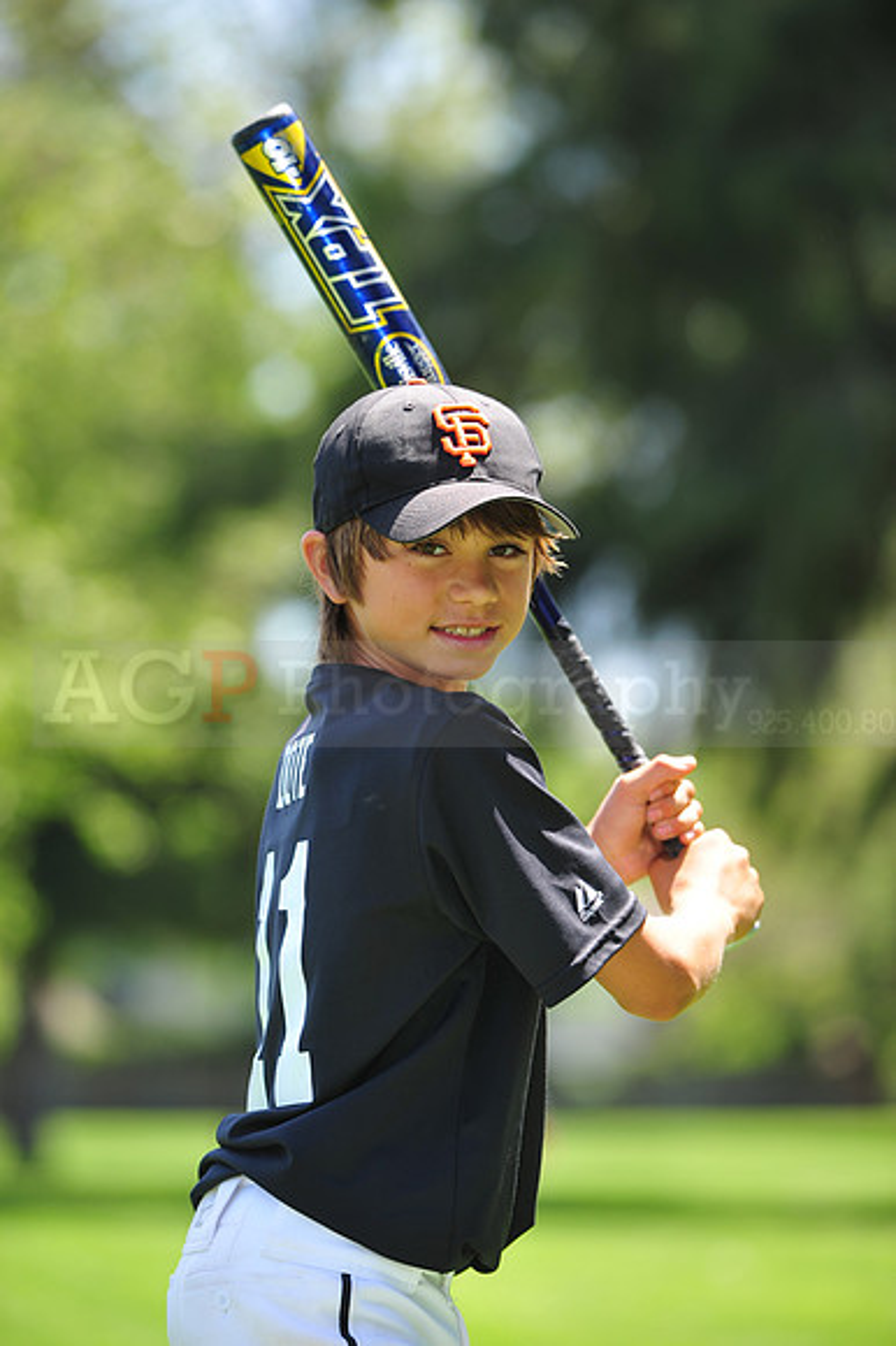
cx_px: 448
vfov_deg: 10.3
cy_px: 673
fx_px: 7475
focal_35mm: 200
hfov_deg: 6.9
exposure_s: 1/400
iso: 200
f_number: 4.5
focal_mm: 200
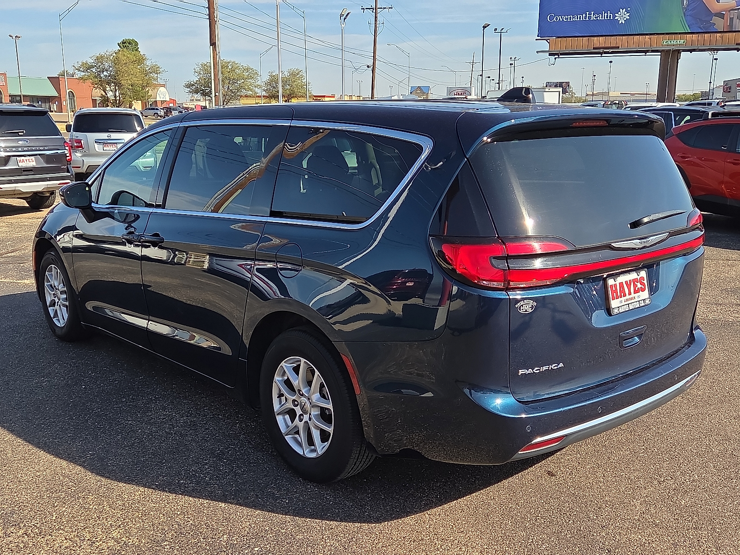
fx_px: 748
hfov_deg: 52.6
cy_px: 278
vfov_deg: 40.7
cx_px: 370
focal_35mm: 35
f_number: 1.8
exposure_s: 1/909
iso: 25
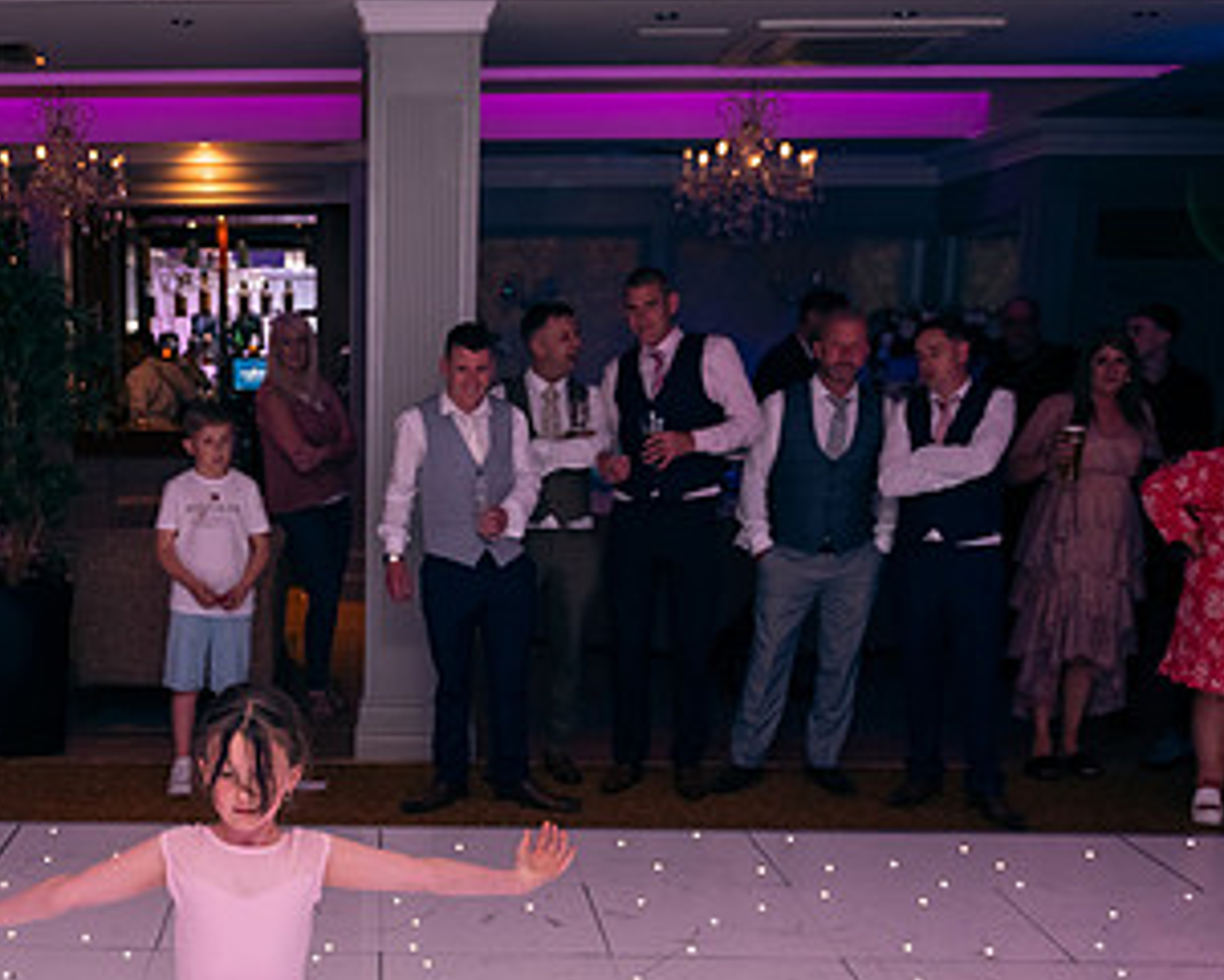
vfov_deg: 31.4
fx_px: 1703
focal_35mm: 47
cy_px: 762
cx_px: 268
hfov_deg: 38.3
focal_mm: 26
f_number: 3.5
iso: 1000
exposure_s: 1/160
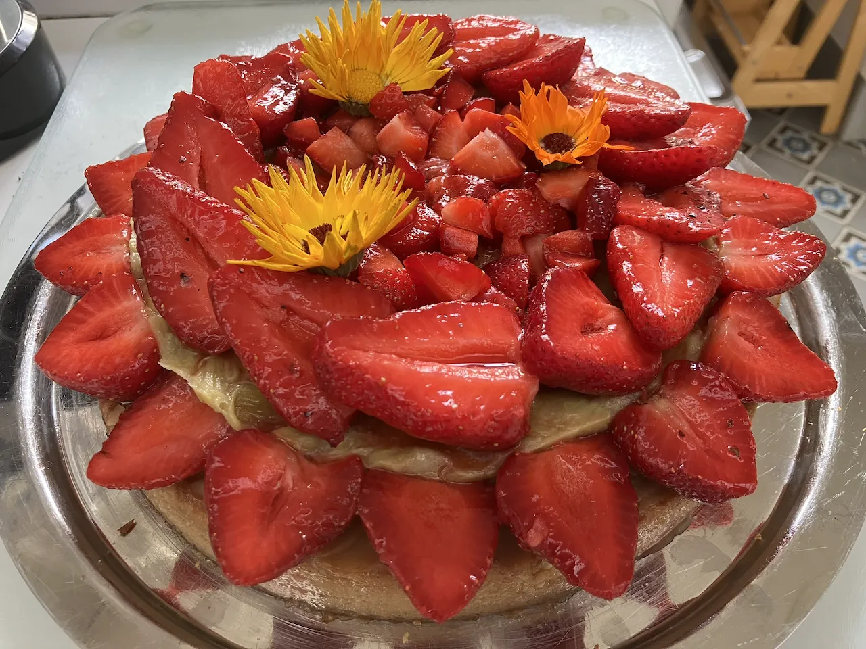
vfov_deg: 49.7
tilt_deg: -49.6
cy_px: 324
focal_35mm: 28
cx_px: 433
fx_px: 700
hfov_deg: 63.4
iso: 125
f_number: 1.8
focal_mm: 3.99
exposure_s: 1/60
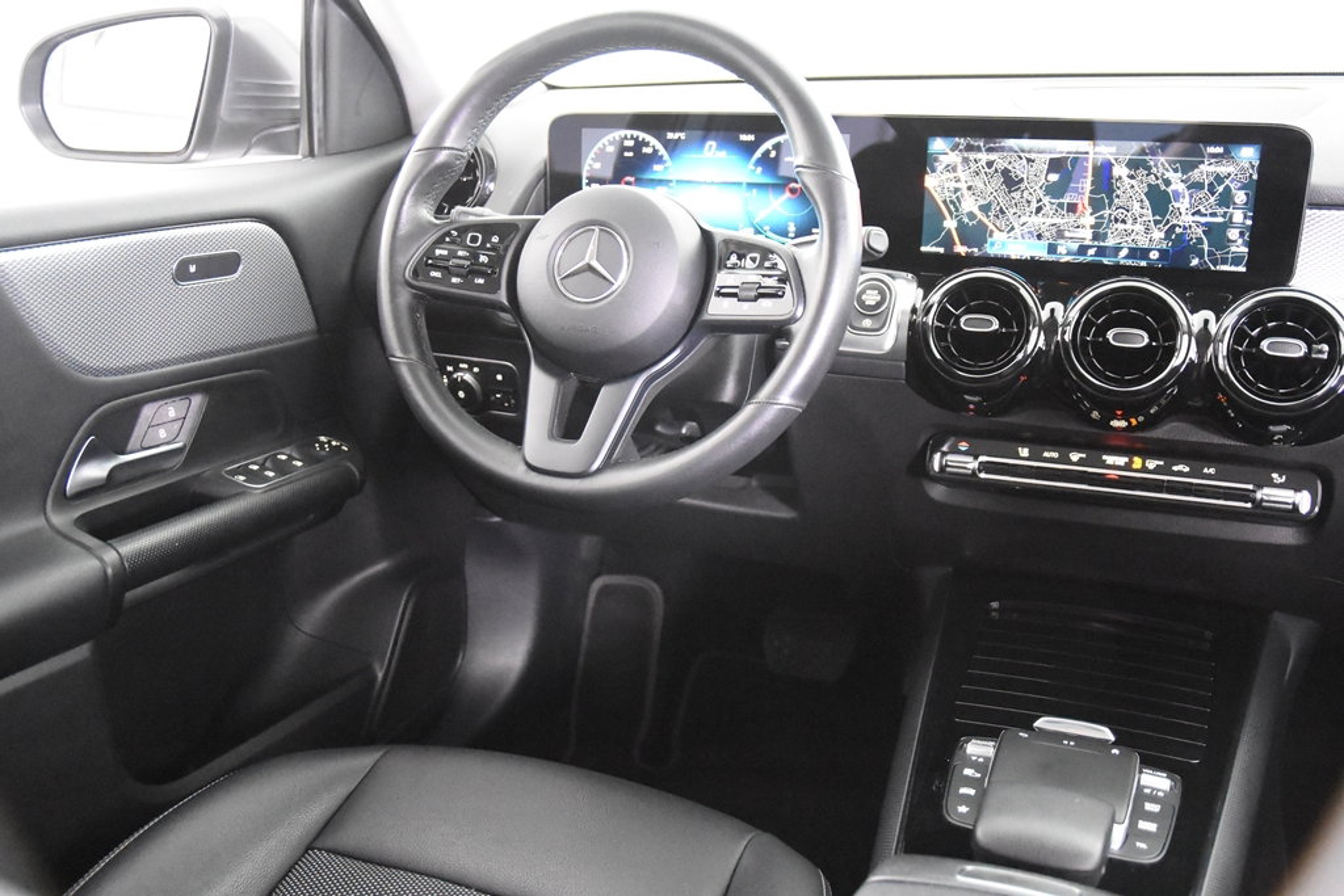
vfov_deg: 36.9
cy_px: 448
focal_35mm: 36
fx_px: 1344
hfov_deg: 53.1
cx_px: 672
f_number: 3
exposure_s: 1/40
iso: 12800
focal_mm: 24
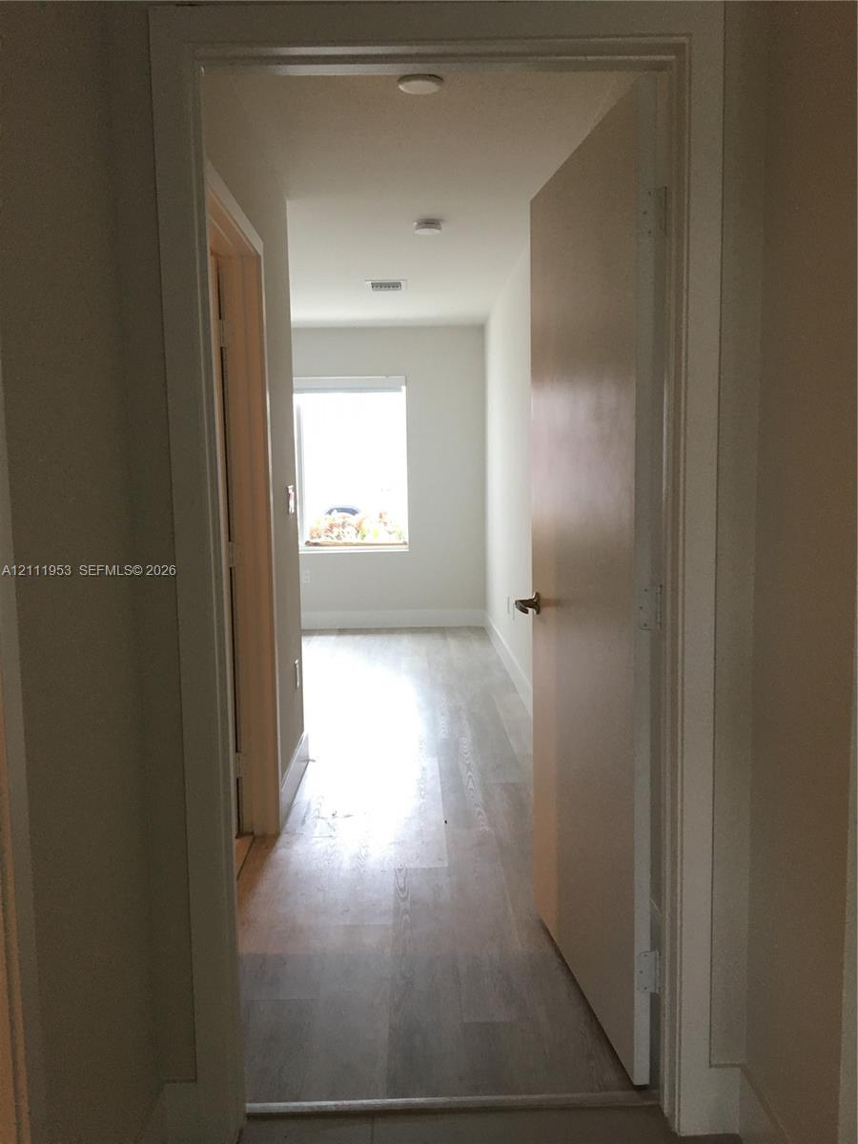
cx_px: 429
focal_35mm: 29
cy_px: 572
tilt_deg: -5.3
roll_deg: -0.2
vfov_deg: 61.7
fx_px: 958
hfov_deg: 48.2
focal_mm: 4.15
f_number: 2.2
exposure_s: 1/30
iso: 100
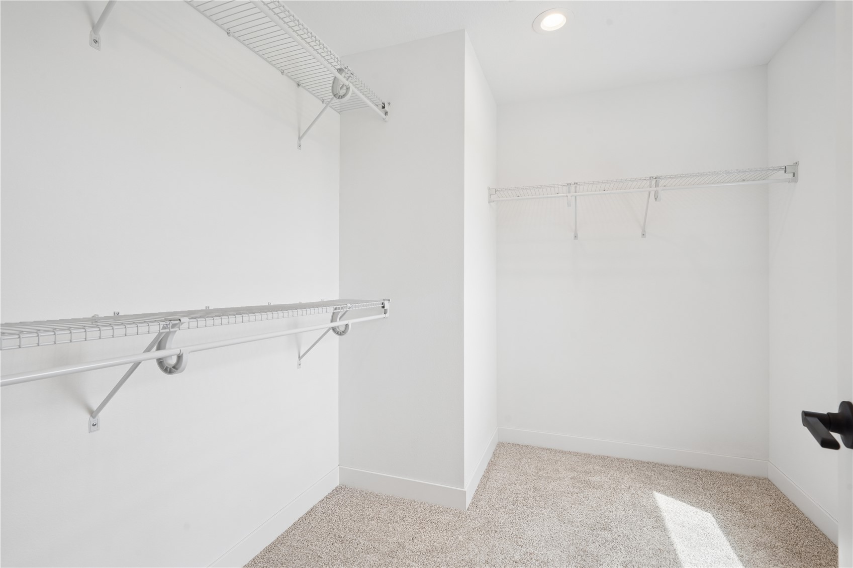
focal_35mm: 16
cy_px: 284
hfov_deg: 96.7
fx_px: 379
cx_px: 426
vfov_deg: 73.7
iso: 400
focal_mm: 16
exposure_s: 1/80
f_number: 10
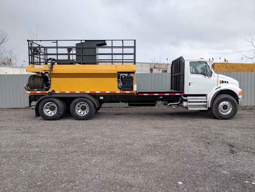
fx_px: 192
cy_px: 96
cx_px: 128
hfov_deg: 67.3
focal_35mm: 26
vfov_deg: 53.1
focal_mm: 4.67
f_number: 2
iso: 46
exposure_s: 1/585
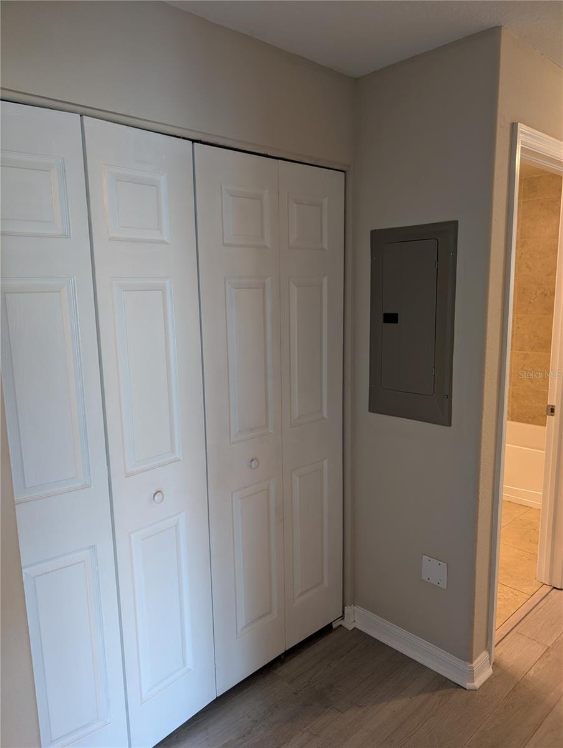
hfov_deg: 56.9
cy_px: 374
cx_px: 282
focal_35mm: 24
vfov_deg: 71.5
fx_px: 519
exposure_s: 1/24
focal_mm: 6.9
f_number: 1.68
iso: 120
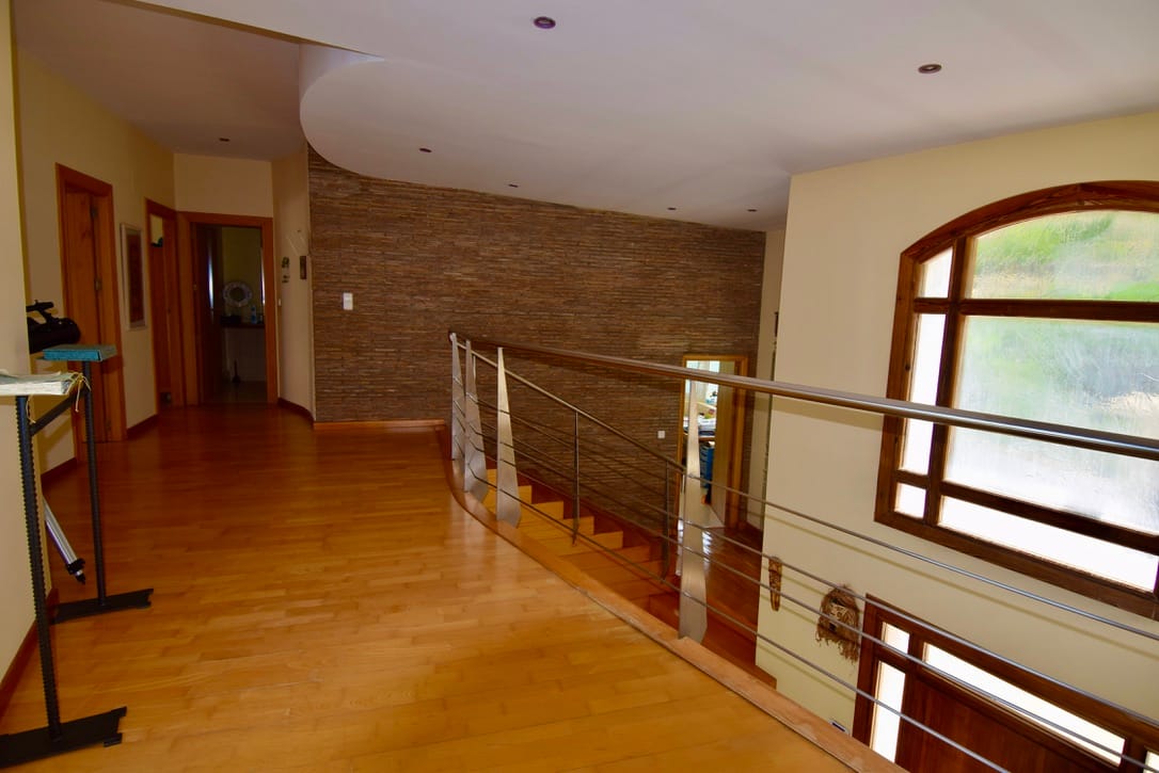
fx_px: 580
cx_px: 580
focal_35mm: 18
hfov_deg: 90.0
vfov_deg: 67.4
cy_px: 386
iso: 160
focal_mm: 12
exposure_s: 1/125
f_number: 5.6
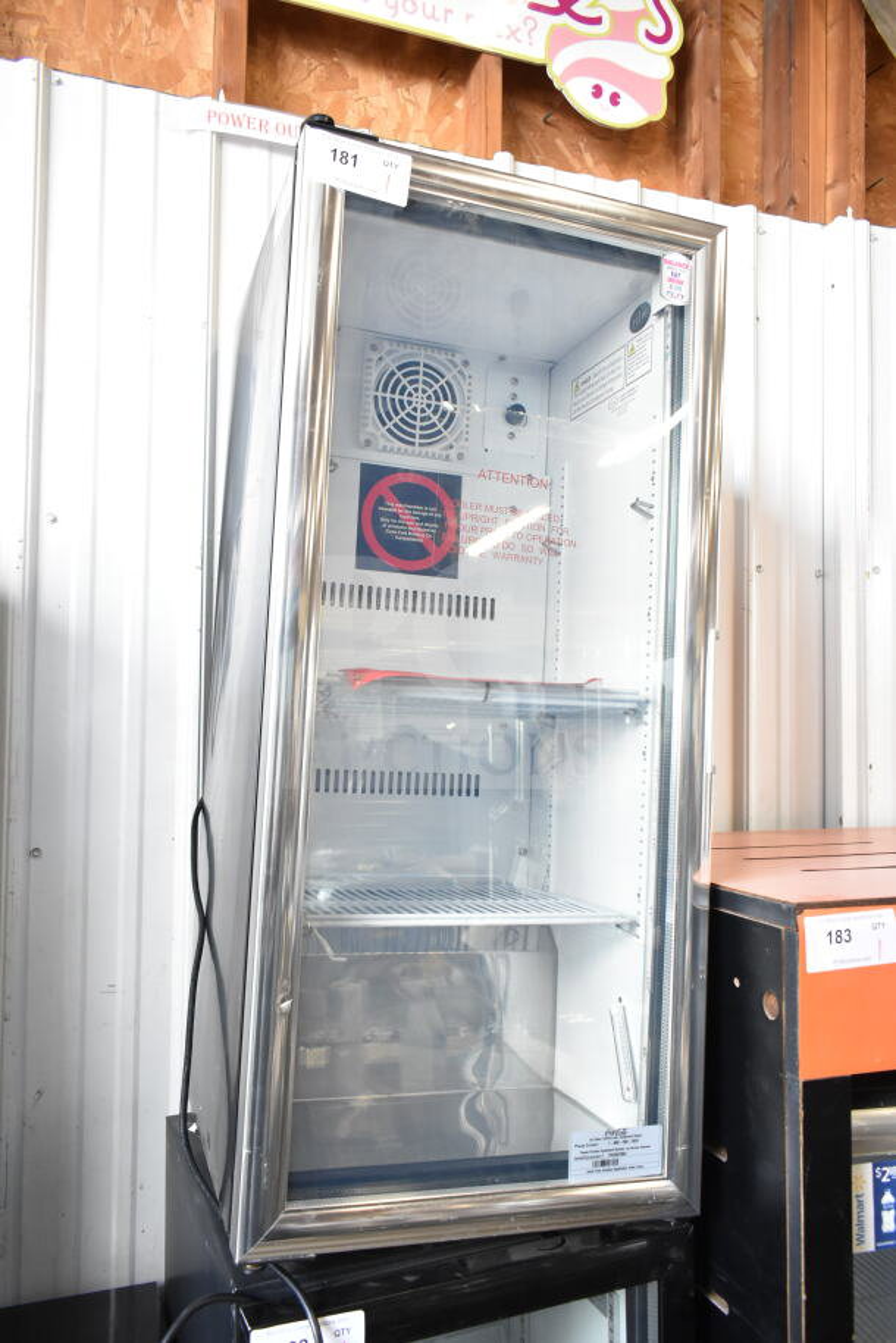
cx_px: 448
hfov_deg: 48.0
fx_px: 1007
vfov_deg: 67.4
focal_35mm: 27
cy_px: 672
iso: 1600
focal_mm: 18
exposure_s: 1/100
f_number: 5
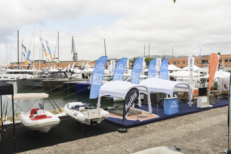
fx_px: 205
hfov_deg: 58.7
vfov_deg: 41.1
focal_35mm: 32
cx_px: 116
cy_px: 77
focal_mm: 32
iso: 400
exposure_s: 1/500
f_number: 8
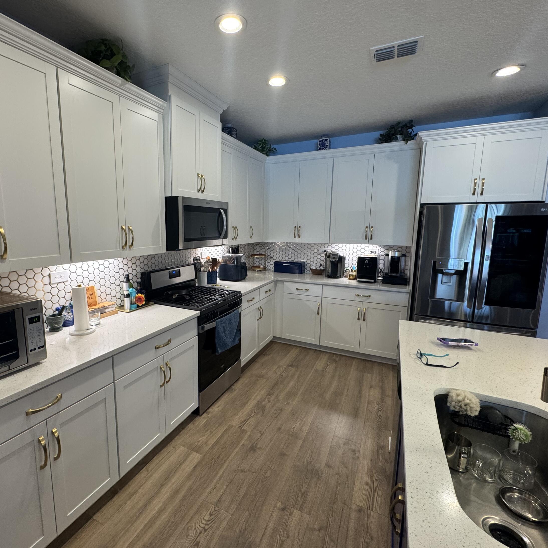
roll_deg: +0.1
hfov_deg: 83.2
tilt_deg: -8.4
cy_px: 269
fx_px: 304
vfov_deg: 84.0
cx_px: 227
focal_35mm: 17
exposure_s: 1/120
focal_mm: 2.22
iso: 200
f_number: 2.2
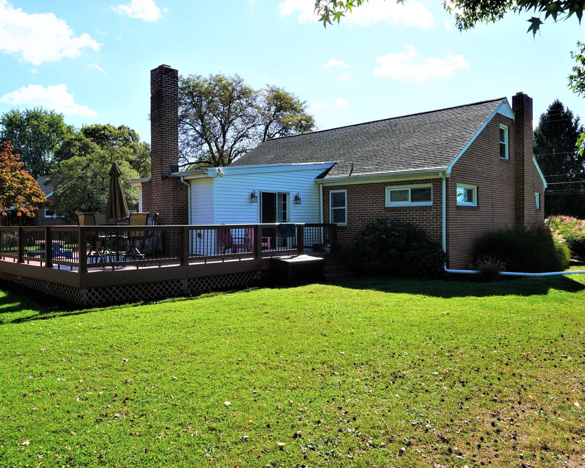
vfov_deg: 51.5
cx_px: 270
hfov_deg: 62.1
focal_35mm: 28
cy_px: 233
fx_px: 485
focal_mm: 16
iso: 100
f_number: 11
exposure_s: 1/125
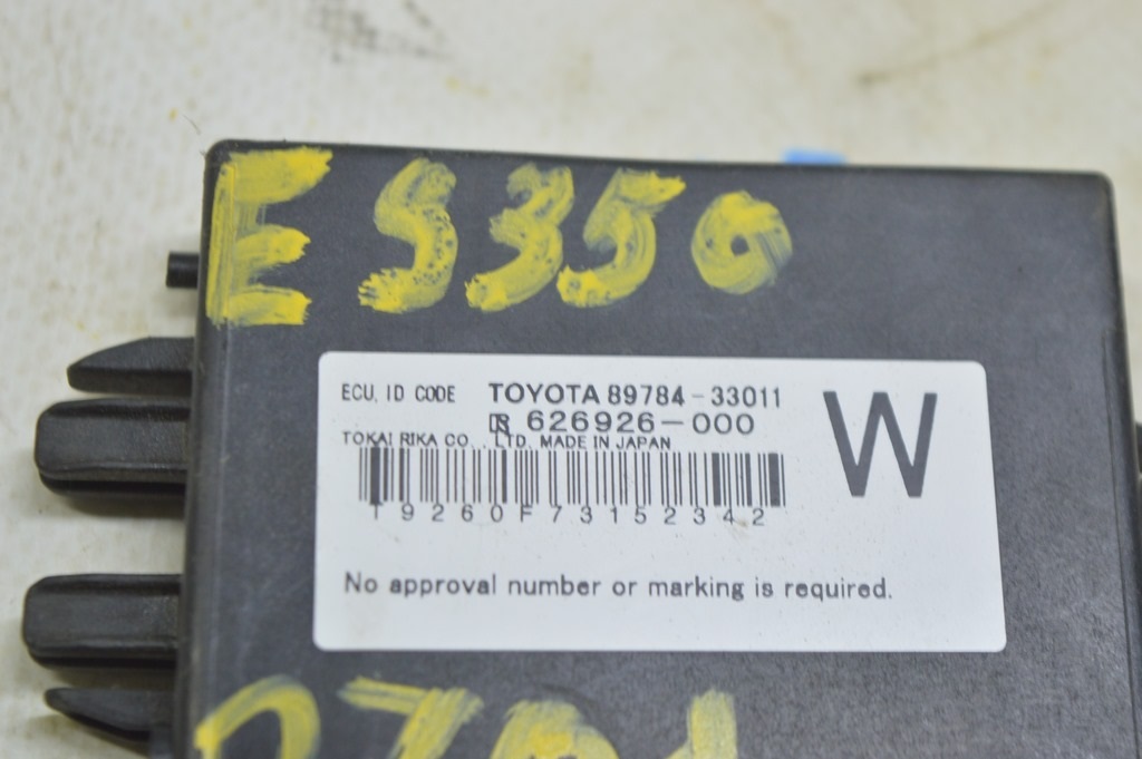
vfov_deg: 16.5
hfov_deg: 24.6
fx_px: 2615
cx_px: 571
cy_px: 380
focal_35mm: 82
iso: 400
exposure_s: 1/20
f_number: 5.6
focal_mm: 55
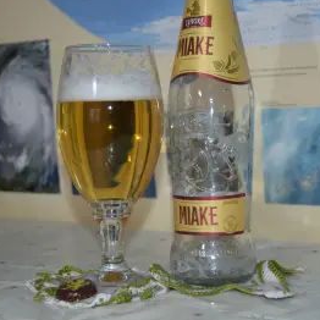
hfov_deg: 23.4
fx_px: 774
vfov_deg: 23.4
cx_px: 160
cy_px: 159
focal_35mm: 74
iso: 320
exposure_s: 1/60
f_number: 4.8
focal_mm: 38
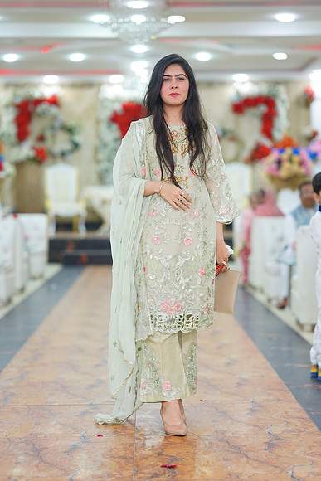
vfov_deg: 23.9
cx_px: 160
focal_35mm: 85
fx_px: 1136
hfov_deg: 16.1
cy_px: 240
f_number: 2
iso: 400
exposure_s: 1/160
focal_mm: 85
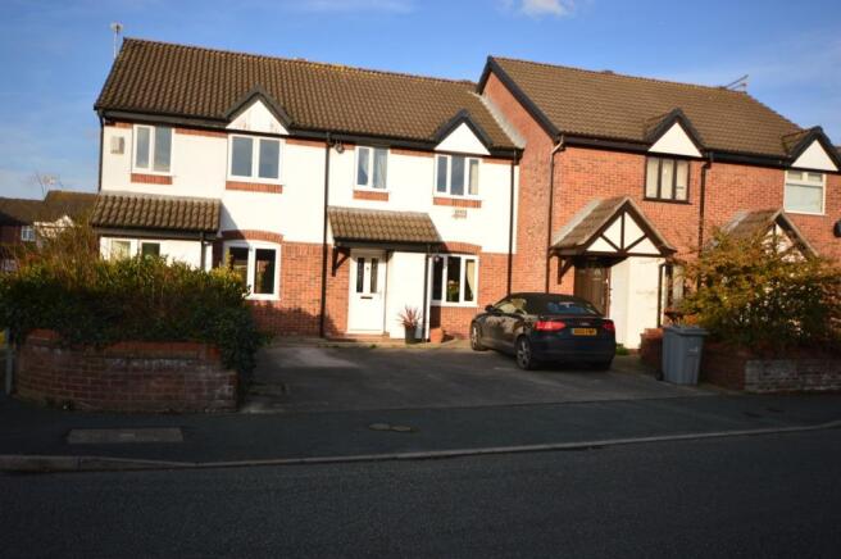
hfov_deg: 62.0
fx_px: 700
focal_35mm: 30
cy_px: 280
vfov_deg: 43.5
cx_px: 420
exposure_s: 1/200
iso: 100
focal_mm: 20
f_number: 7.1
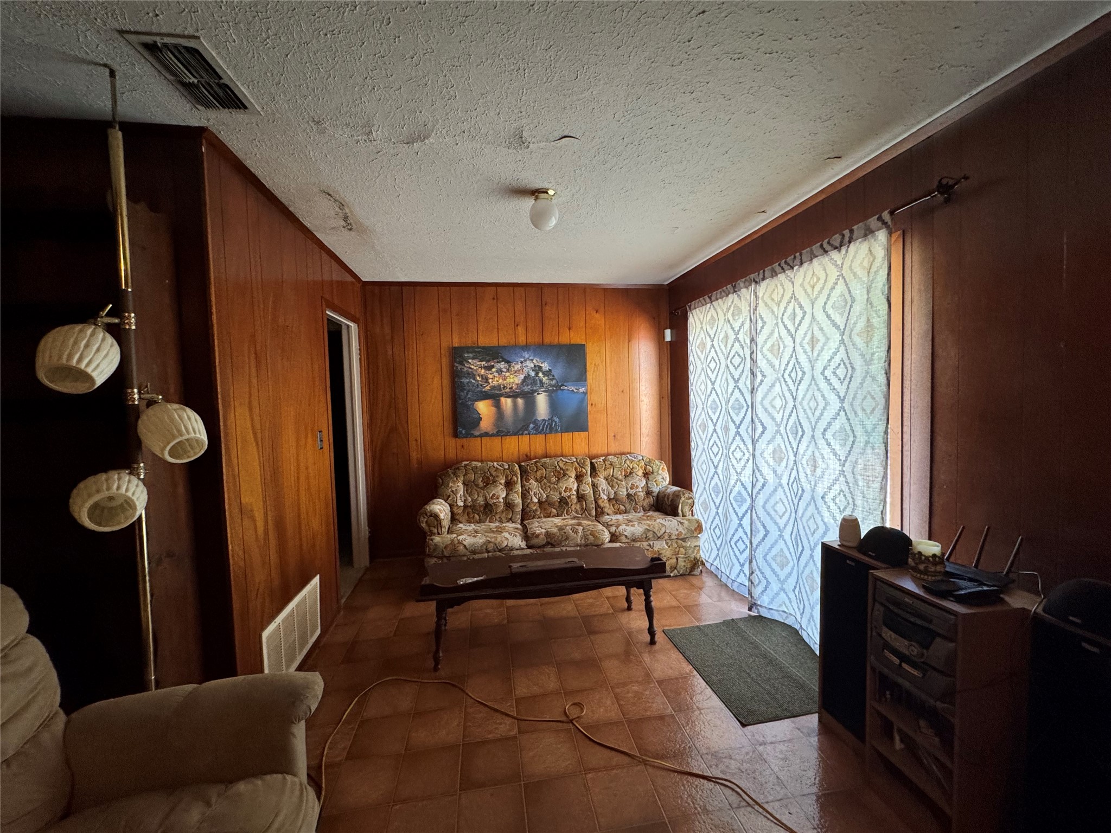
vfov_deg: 85.7
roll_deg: +1.6
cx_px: 556
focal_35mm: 14
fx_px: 449
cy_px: 416
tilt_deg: -3.0
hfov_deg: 102.1
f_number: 2.2
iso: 320
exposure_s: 1/60
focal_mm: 2.22
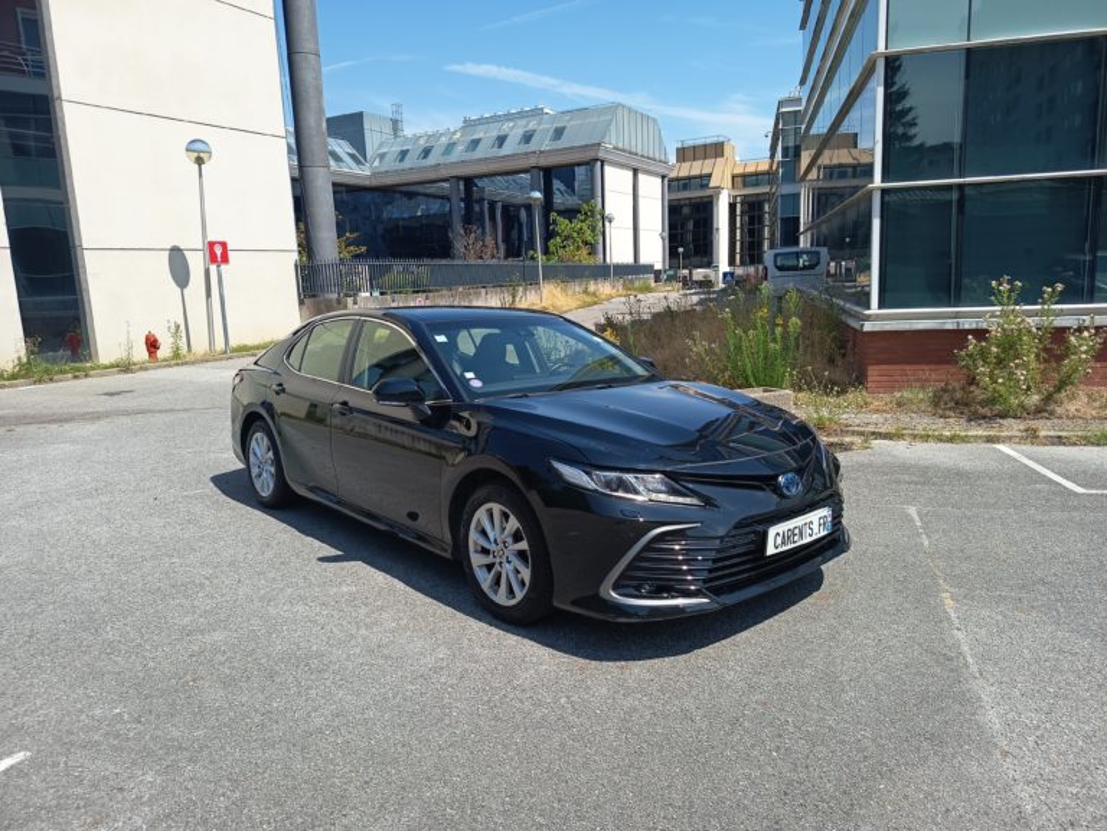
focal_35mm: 24
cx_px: 554
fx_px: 768
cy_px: 416
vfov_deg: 56.8
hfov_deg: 71.6
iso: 53
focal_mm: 5.27
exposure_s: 1/481
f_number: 1.7
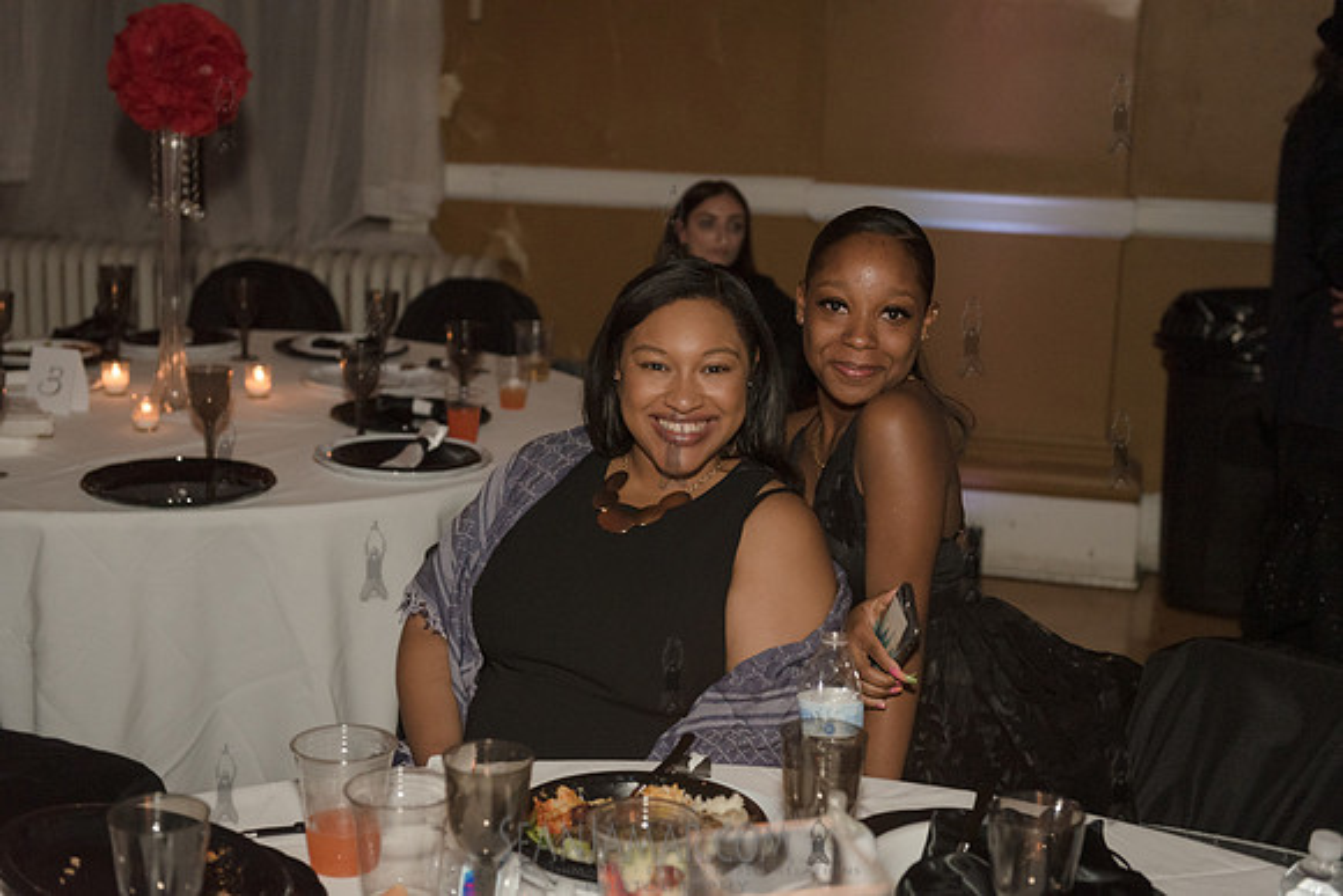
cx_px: 672
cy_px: 448
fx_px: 2052
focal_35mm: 55
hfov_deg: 36.2
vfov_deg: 24.6
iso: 2000
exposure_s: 1/250
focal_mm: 55
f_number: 3.5
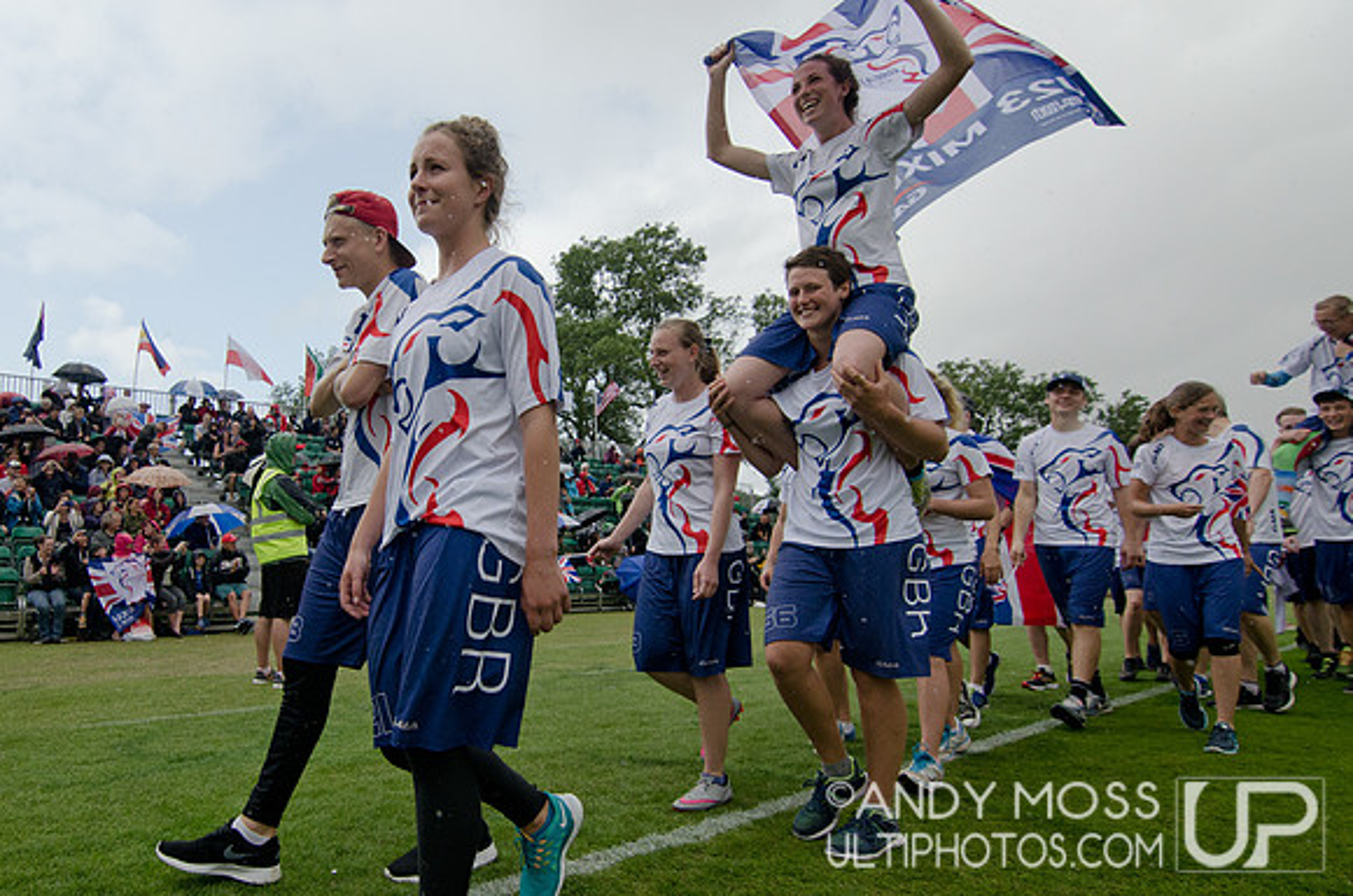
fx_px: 619
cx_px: 676
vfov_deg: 71.8
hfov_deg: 95.1
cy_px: 448
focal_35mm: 16
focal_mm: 11
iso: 500
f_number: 4.5
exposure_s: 1/2500
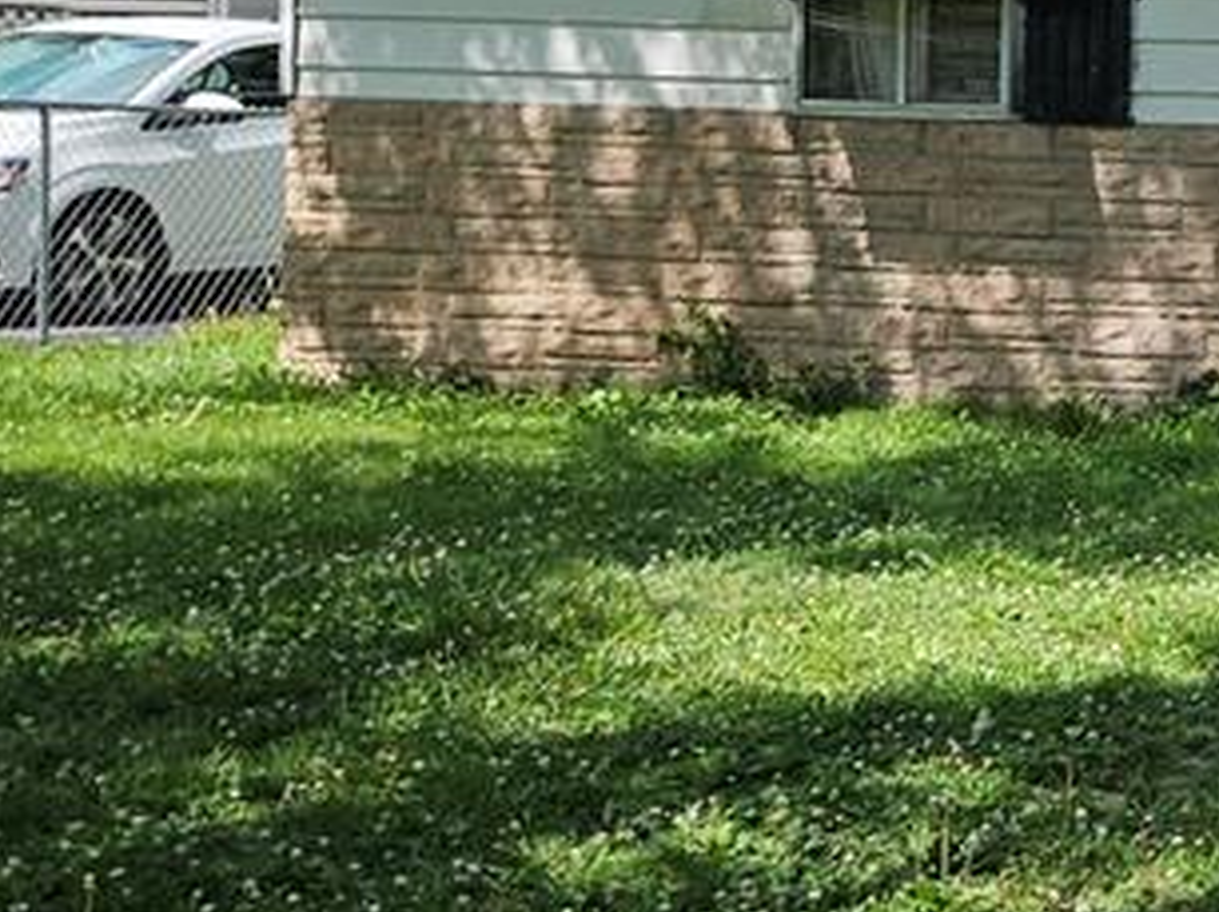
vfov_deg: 19.0
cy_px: 231
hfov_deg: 20.3
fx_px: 2709
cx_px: 2016
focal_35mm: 77
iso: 25
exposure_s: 1/1099
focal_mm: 5.4
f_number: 1.8
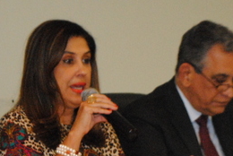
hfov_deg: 9.7
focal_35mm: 212
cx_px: 124
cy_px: 165
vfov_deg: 6.5
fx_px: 1374
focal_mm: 46
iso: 1600
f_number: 5.3
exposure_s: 1/30
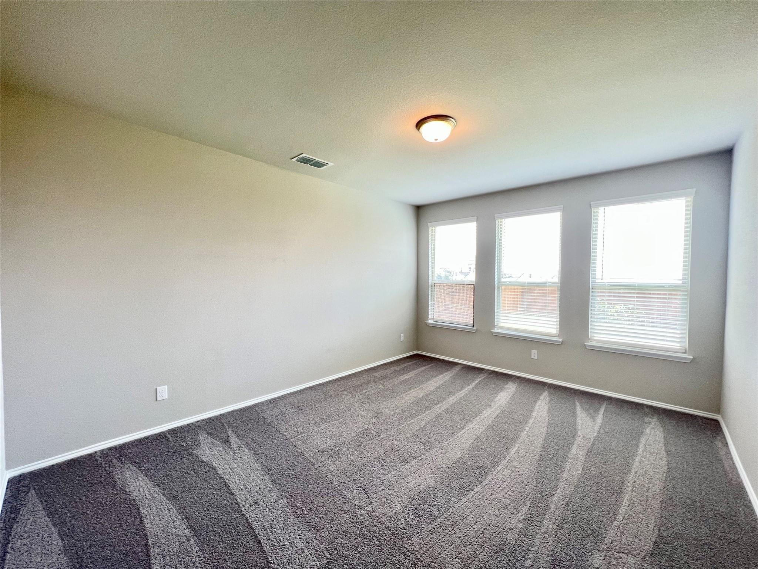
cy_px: 284
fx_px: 285
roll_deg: +0.1
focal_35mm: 13
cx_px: 379
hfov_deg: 106.2
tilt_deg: -2.4
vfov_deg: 89.9
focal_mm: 1.57
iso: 160
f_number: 1.8
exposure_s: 1/120
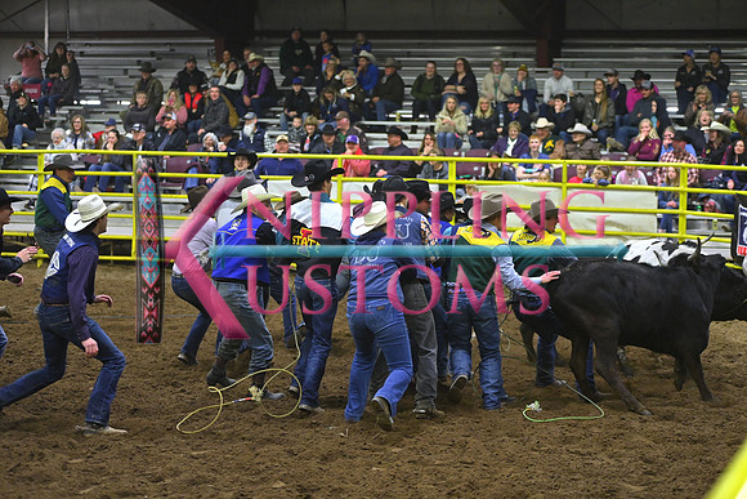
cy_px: 250
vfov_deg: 15.9
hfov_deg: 23.6
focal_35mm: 86
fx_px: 1785
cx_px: 374
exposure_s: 1/400
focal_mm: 86
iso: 6400
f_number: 2.8
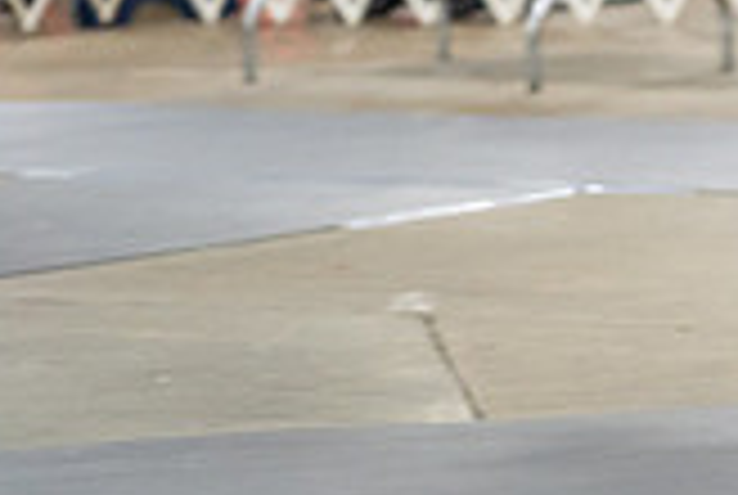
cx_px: 1224
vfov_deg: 4.2
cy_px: -47
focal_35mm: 328
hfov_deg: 6.2
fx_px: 6736
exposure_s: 1/160
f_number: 2.8
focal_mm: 93
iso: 2000
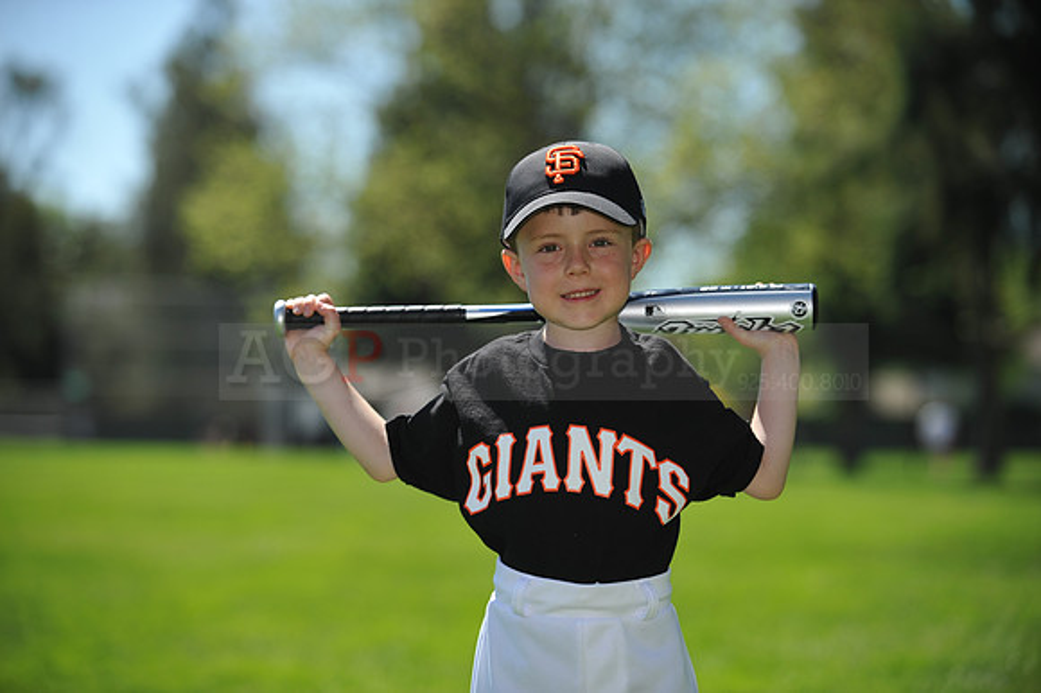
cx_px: 520
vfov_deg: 11.4
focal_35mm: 120
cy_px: 346
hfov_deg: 17.1
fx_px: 3468
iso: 200
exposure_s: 1/1600
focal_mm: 120
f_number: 4
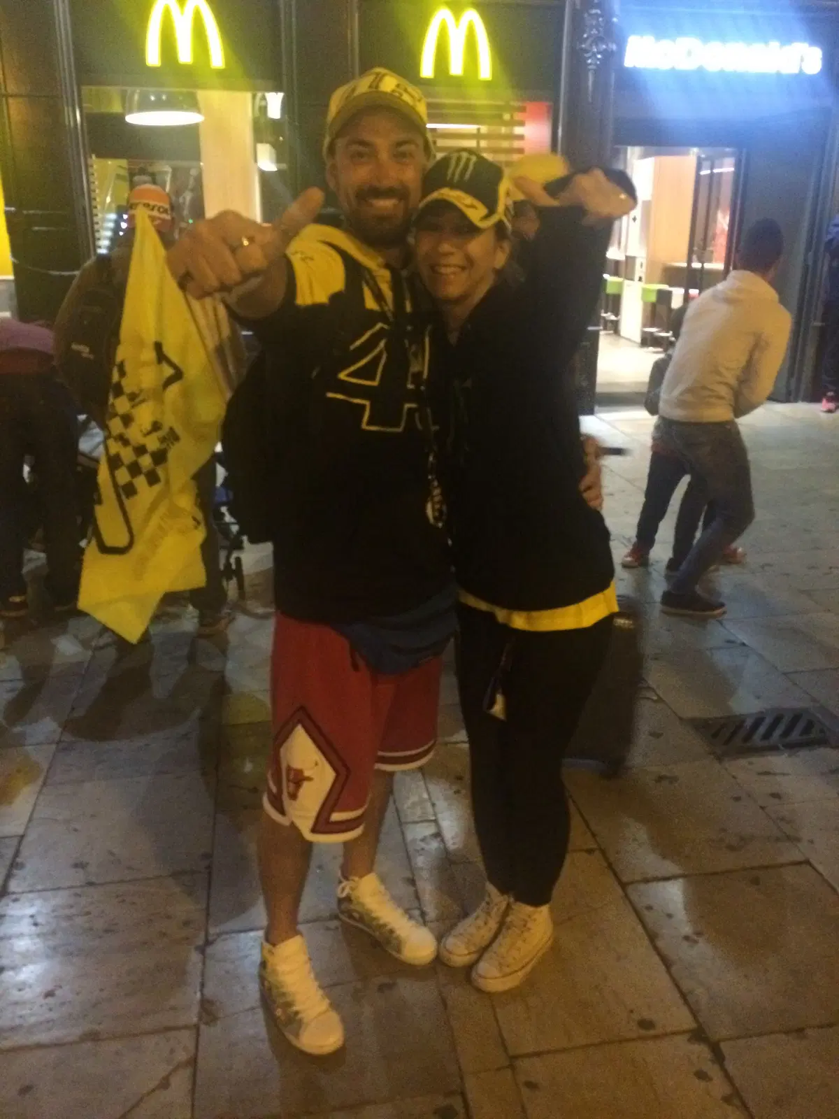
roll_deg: +0.0
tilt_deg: -18.6
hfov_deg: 48.2
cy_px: 560
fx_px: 937
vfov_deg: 61.7
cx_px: 420
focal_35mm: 29
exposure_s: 1/17
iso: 500
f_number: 2.2
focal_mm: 4.15
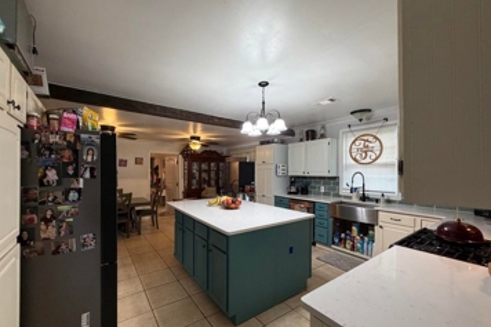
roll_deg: -0.3
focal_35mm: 15
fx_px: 204
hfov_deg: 100.4
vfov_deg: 77.2
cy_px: 172
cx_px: 239
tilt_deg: +0.4
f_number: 2.2
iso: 250
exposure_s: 1/60
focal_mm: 2.22
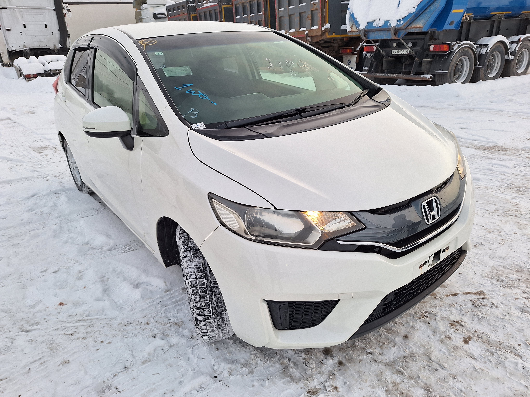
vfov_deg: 58.9
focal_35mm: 23
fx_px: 352
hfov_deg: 73.9
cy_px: 198
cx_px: 265
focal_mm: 5.54
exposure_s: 1/100
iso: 64
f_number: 1.8
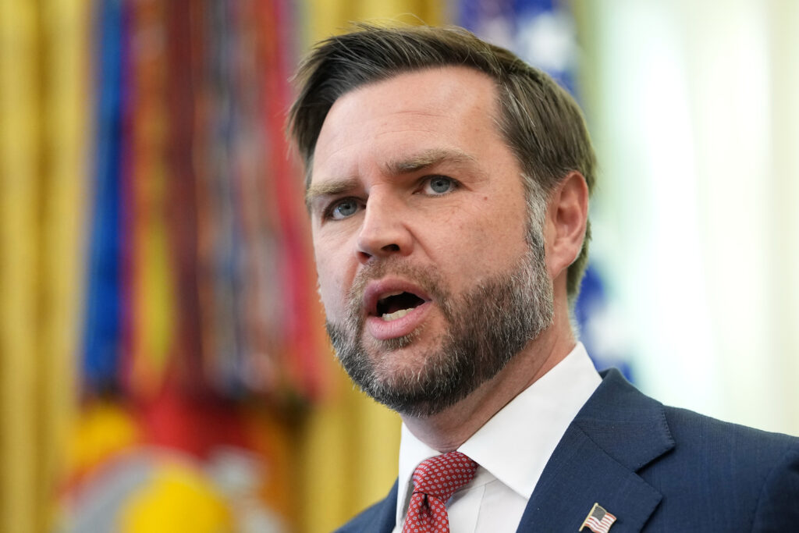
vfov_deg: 6.1
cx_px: 400
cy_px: 266
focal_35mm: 225
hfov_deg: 9.1
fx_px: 4994
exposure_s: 1/320
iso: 2500
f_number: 2
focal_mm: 150
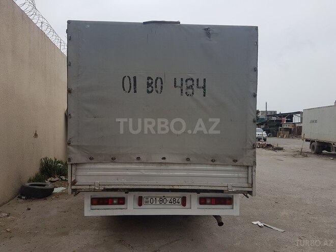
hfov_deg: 67.3
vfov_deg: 53.1
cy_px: 126
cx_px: 168
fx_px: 252
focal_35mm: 26
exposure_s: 1/2584
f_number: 1.7
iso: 40
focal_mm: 4.2
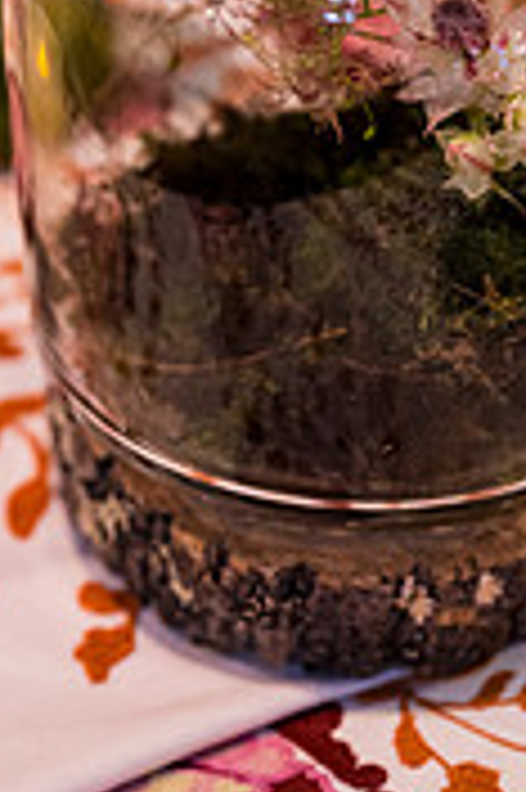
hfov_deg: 9.7
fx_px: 3096
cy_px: 153
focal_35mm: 141
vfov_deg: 14.5
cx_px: 157
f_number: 2
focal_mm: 55
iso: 1250
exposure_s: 1/640
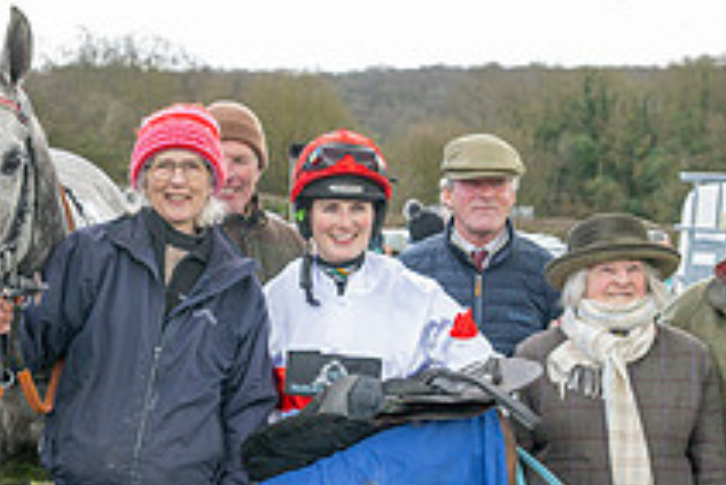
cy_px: 513
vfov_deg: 12.6
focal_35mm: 107
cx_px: 106
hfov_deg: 18.8
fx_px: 2159
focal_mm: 35
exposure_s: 1/400
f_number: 4
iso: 400
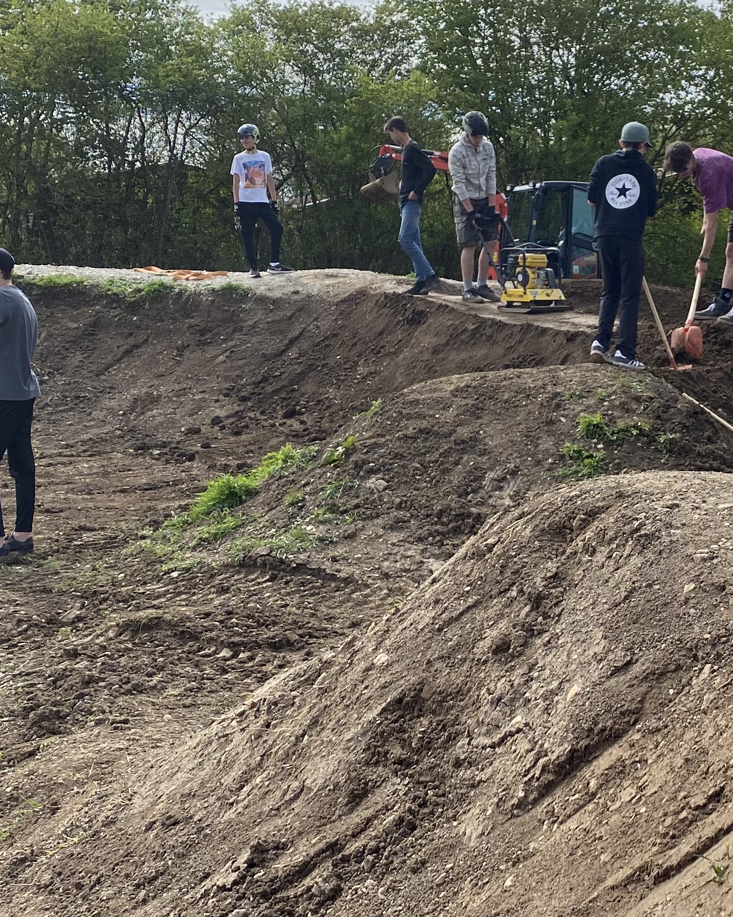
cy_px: 443
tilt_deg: -7.3
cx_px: 665
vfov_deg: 32.5
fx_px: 1573
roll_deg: -0.1
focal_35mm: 58
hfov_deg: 25.4
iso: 32
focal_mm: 4.25
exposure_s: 1/2688
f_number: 1.8
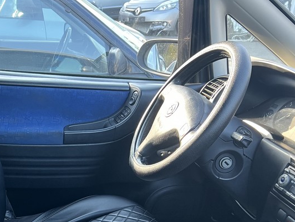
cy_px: 205
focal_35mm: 50
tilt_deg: -26.7
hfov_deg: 36.6
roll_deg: -0.8
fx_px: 426
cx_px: 50
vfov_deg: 27.9
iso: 125
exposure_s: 1/80
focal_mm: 5.7
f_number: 1.5
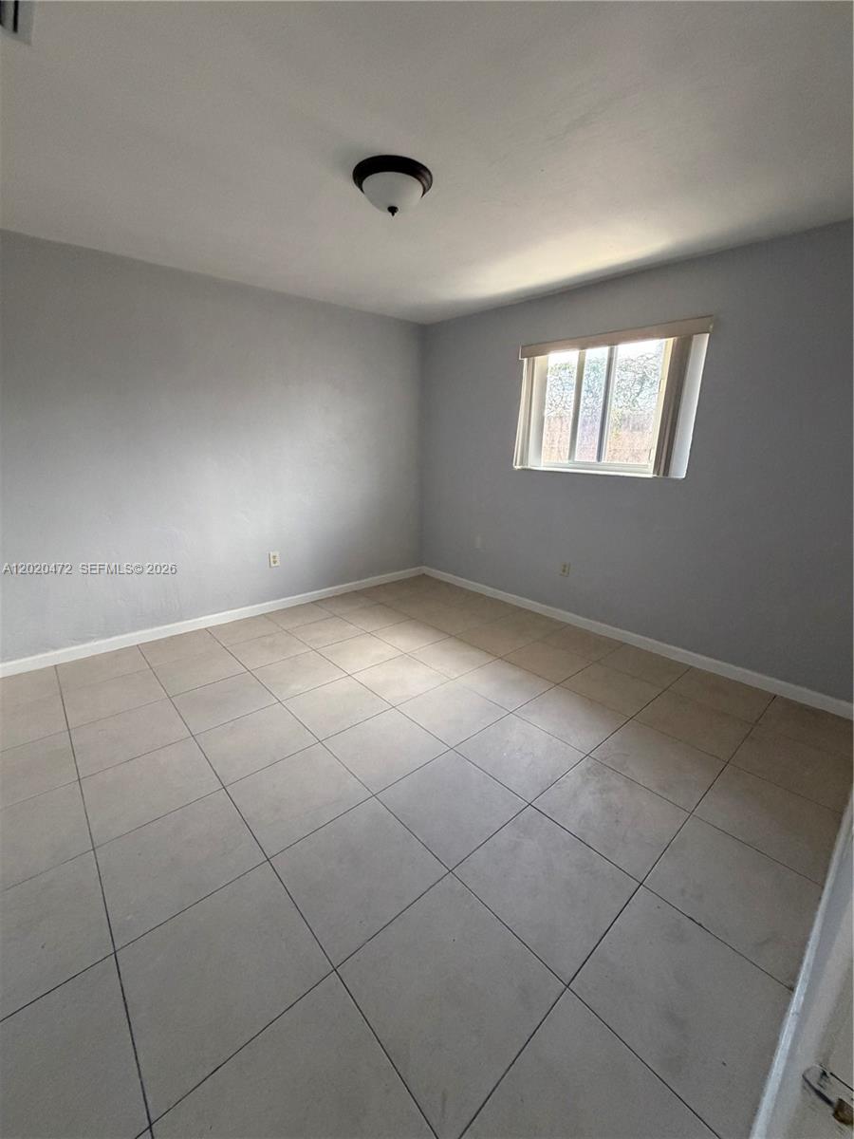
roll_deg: -0.4
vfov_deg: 102.1
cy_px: 570
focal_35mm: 14
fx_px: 461
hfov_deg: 85.7
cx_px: 427
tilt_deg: -16.3
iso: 320
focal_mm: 2.22
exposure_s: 1/61
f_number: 2.2
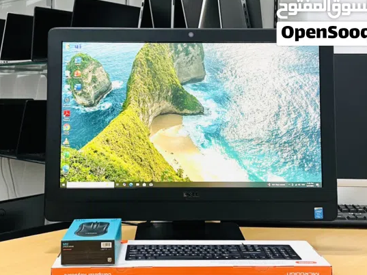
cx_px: 174
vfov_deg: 45.4
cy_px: 144
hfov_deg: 58.3
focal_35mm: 31
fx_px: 329
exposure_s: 1/91
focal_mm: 4.2
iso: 125
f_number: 1.6
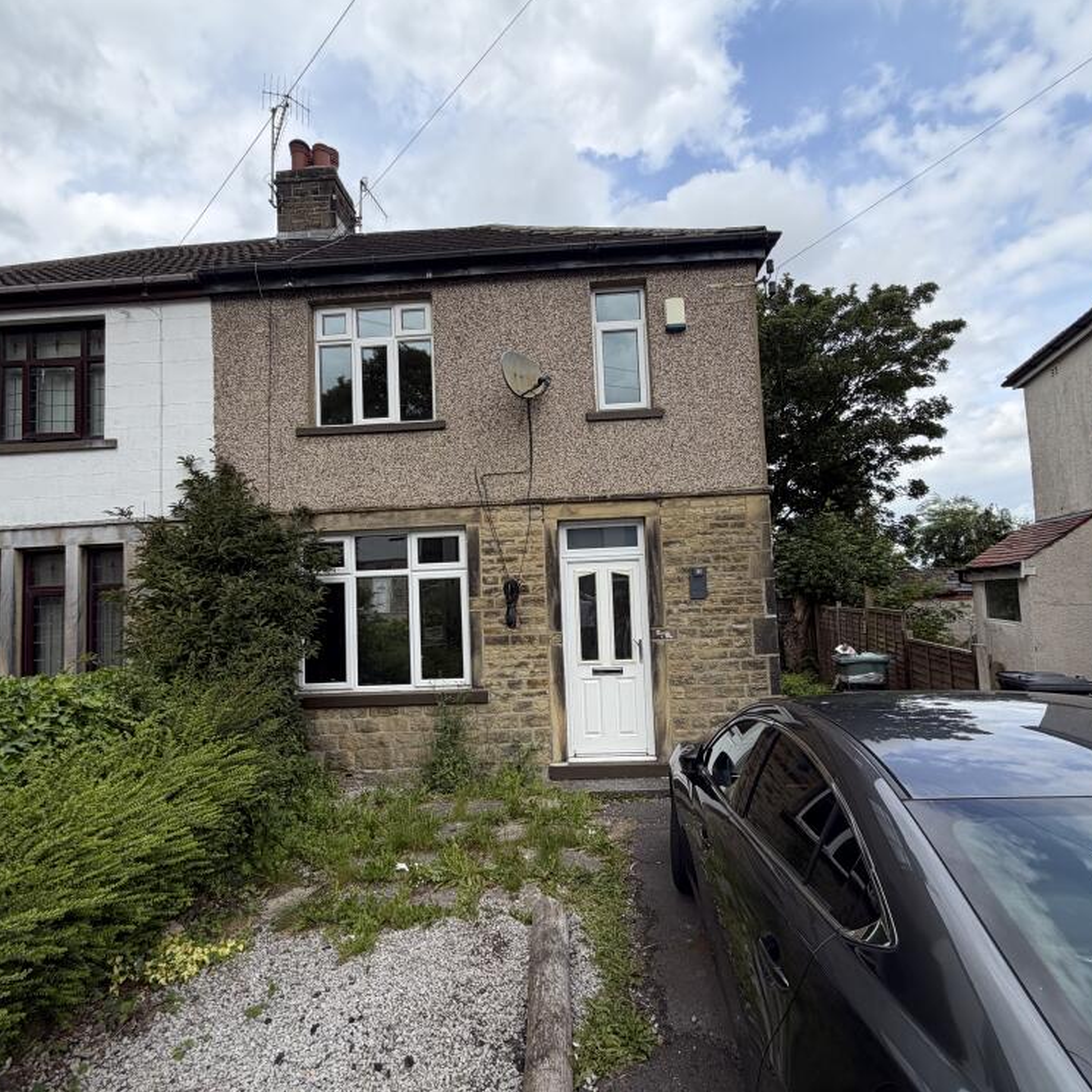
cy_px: 554
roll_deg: +2.2
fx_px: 607
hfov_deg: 84.0
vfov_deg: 84.0
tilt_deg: +4.6
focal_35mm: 17
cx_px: 550
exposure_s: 1/770
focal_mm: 2.22
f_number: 2.2
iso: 32
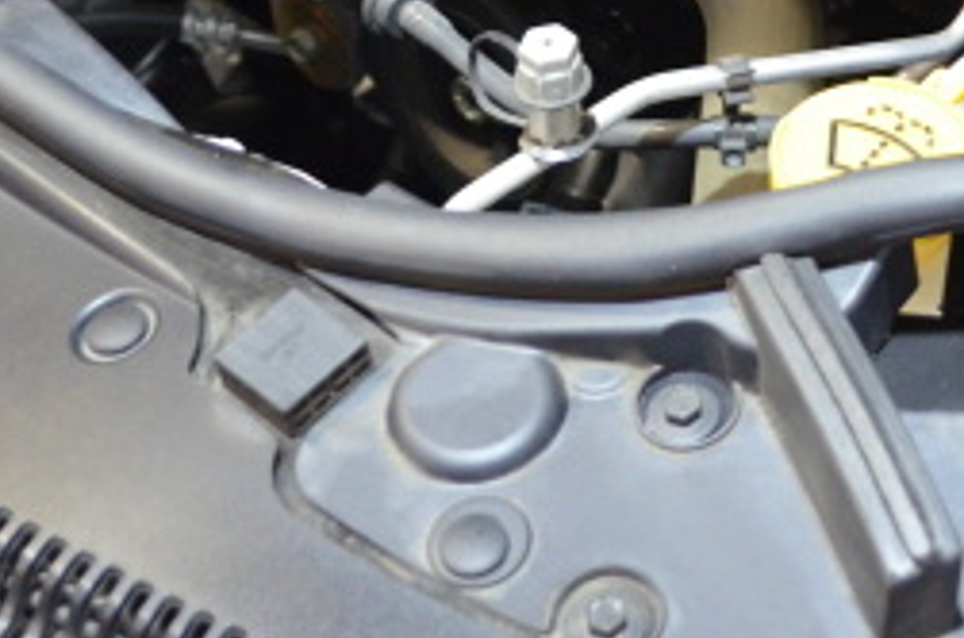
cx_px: 799
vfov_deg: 14.7
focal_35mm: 86
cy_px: -327
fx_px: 2297
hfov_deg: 23.3
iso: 2000
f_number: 3.5
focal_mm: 18
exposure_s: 1/30
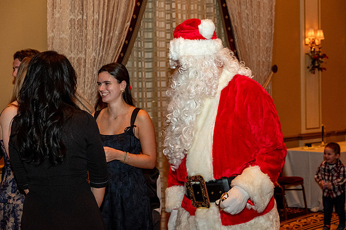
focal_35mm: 55
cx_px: 171
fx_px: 529
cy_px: 114
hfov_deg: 36.2
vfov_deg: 24.6
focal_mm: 35.8
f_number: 3.6
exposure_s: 1/125
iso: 2500
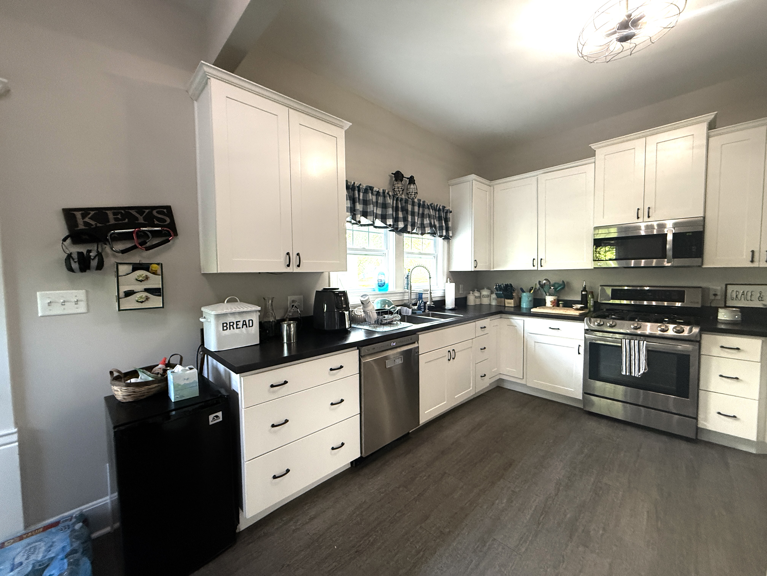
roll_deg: +0.5
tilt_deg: -2.2
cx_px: 384
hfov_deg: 102.1
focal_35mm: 14
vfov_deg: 85.7
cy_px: 288
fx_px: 310
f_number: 2.2
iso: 400
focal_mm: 2.22
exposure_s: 1/120
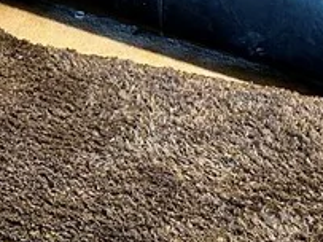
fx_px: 1128
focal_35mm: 121
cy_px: -218
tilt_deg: -16.1
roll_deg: +0.1
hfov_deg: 15.9
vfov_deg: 11.2
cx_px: -22
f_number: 1.78
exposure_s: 1/60
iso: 400
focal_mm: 6.86
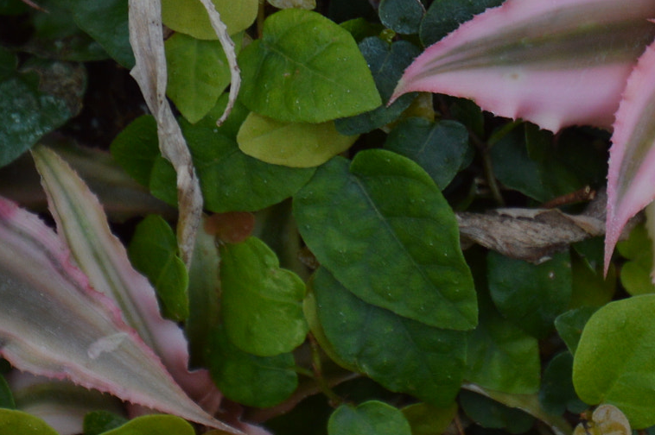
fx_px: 9205
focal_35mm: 506
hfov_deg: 4.1
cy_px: 173
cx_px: 426
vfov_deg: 2.7
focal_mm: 125
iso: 280
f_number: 6
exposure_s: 1/160
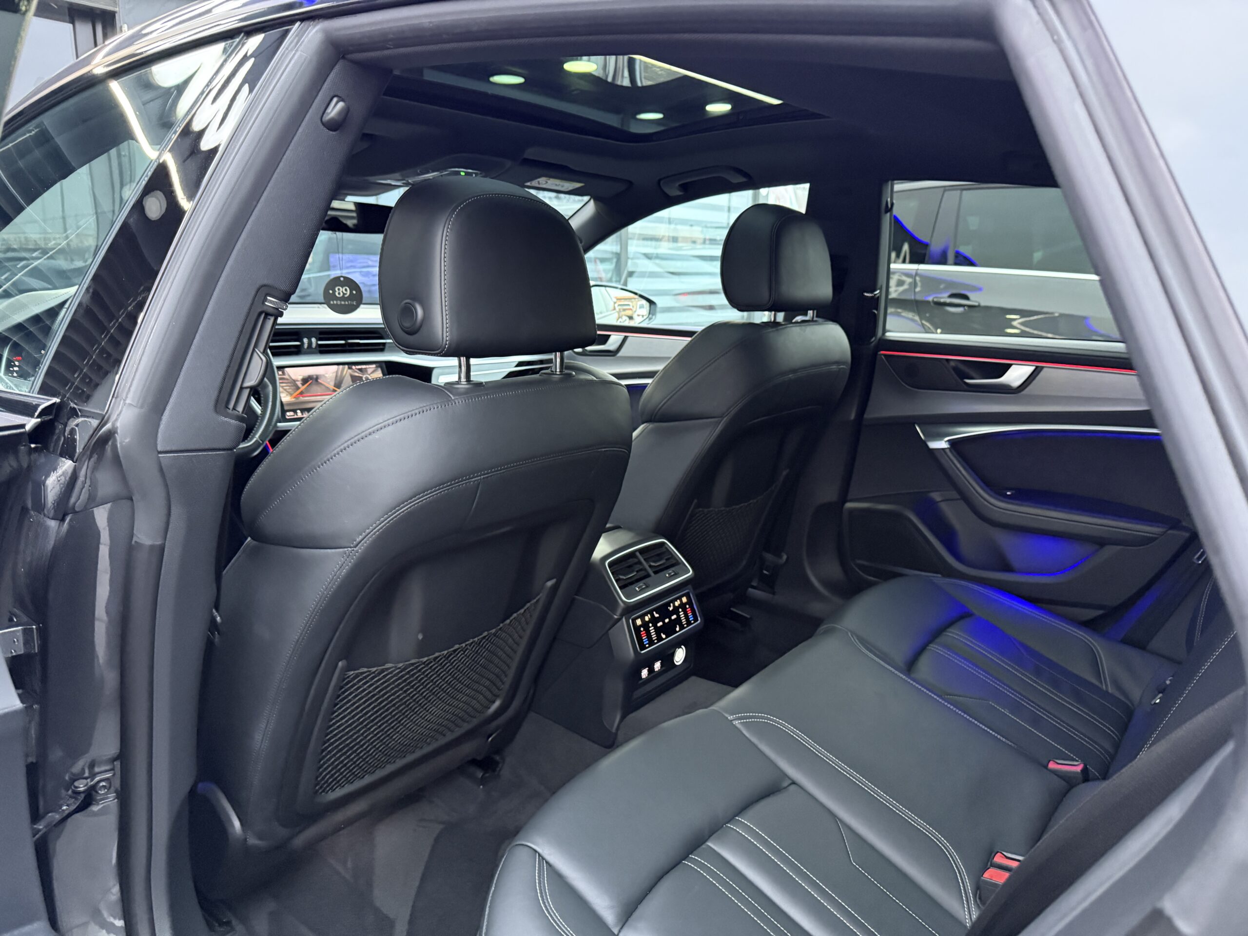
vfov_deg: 56.8
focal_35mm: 24
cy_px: 468
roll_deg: +0.0
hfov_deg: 71.6
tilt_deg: -11.5
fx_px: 865
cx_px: 624
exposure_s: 1/40
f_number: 1.78
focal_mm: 6.76
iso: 800
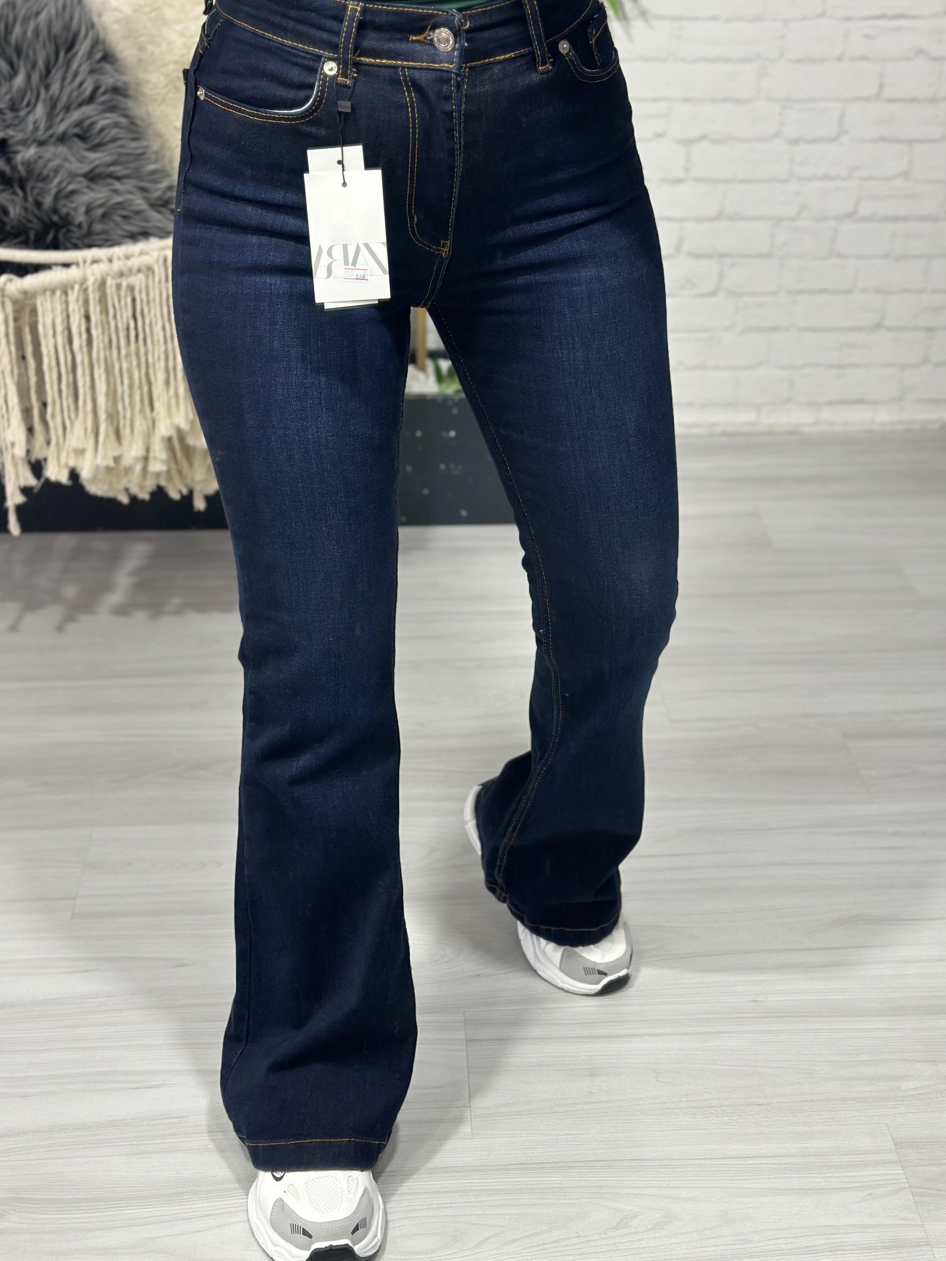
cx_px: 524
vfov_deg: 34.9
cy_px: 556
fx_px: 2004
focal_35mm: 55
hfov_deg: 26.5
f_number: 1.78
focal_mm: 6.86
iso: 100
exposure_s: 1/100
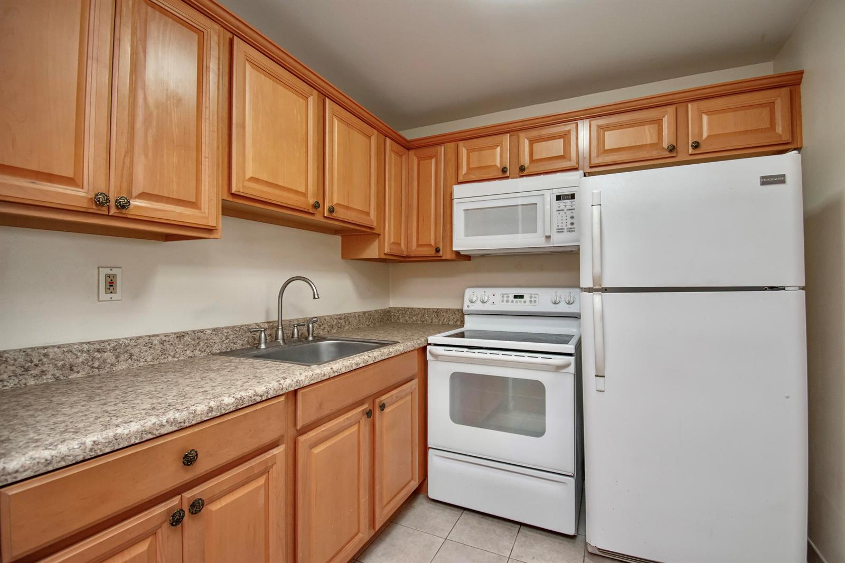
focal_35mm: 15
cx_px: 422
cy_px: 282
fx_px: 352
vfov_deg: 77.3
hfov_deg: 100.4
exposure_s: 1/100
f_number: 5
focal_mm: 10
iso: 800
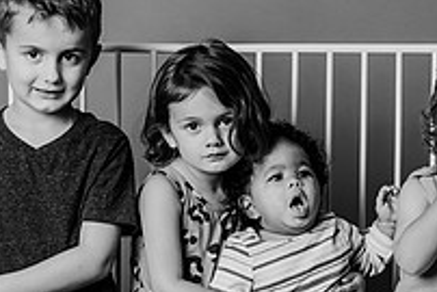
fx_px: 1786
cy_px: 310
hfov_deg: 14.0
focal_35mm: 147
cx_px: 210
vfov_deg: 9.3
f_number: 4
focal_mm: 50
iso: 250
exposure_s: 1/160
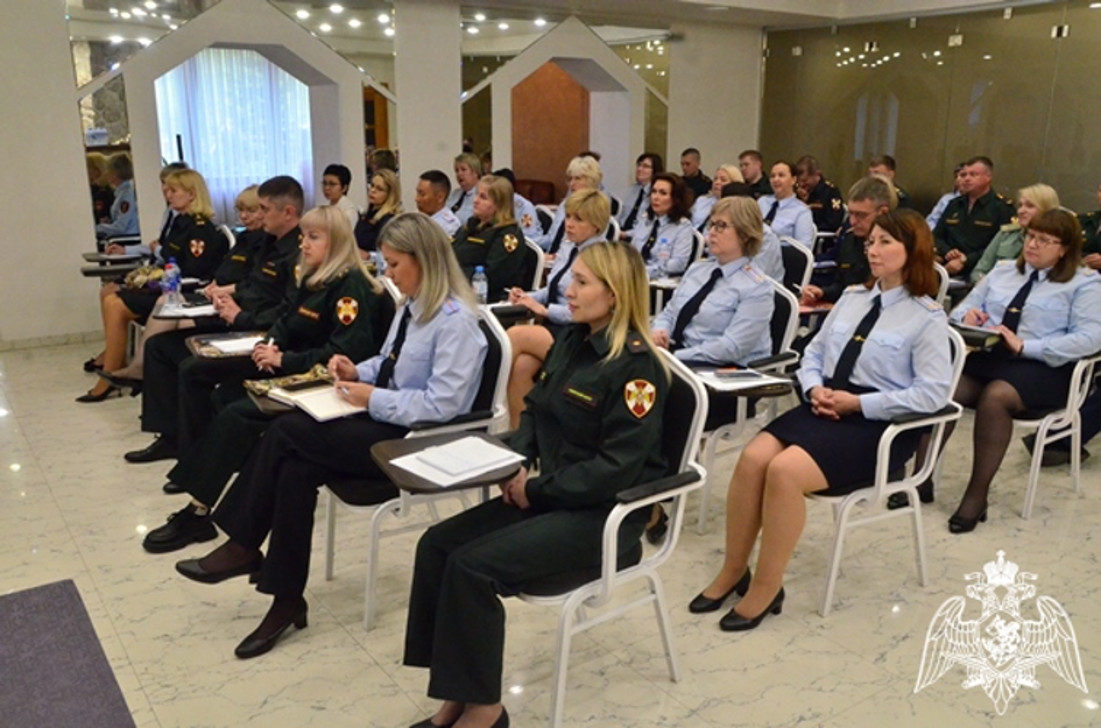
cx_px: 550
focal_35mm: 33
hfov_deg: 57.3
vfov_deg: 39.8
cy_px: 364
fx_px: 1007
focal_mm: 22
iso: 3200
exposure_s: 1/40
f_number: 14
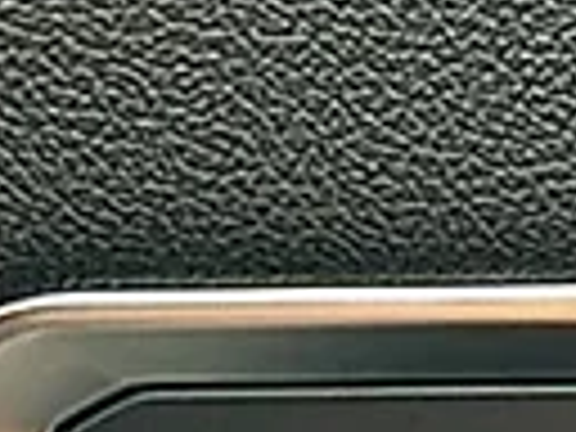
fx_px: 3544
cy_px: 520
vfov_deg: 6.9
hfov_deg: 9.0
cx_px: 976
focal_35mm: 213
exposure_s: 1/80
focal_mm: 6.86
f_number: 1.78
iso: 160
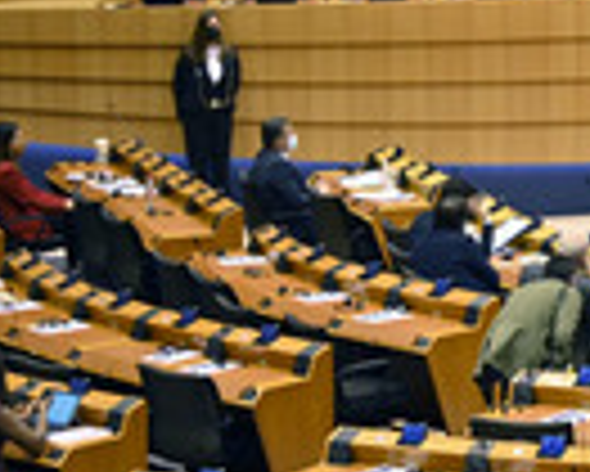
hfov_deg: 8.2
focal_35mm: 232
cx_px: 880
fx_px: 4054
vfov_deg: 6.7
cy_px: 67
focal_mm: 72
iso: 2000
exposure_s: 1/320
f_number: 4.8
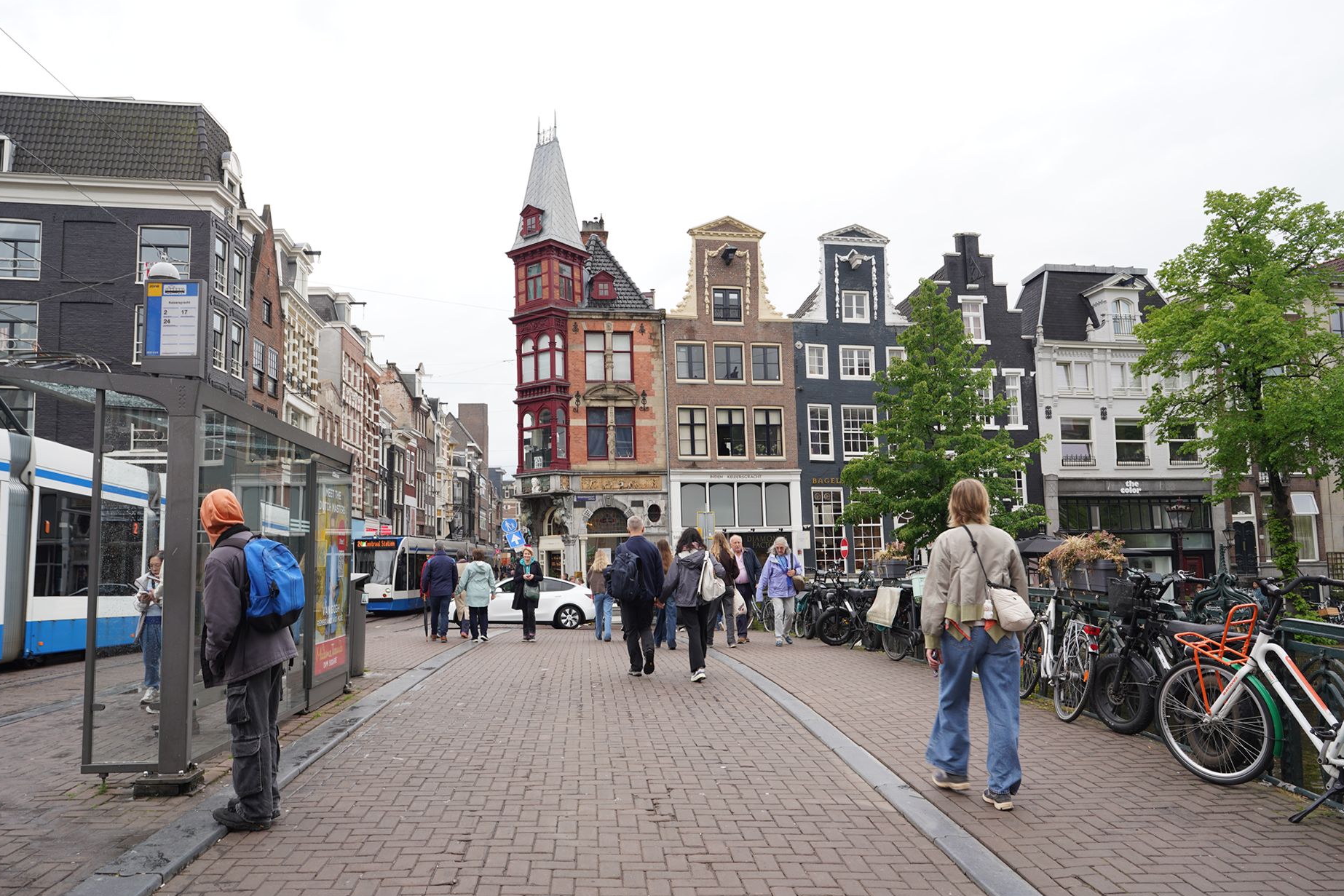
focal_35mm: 26
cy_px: 457
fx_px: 971
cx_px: 618
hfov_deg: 69.3
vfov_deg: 49.6
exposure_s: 1/100
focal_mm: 24
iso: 100
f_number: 8
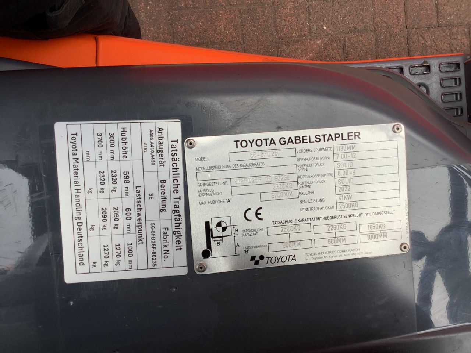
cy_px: 176
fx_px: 422
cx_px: 236
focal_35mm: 31
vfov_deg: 45.4
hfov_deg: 58.4
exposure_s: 1/177
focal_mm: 3.3
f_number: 2.4
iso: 25
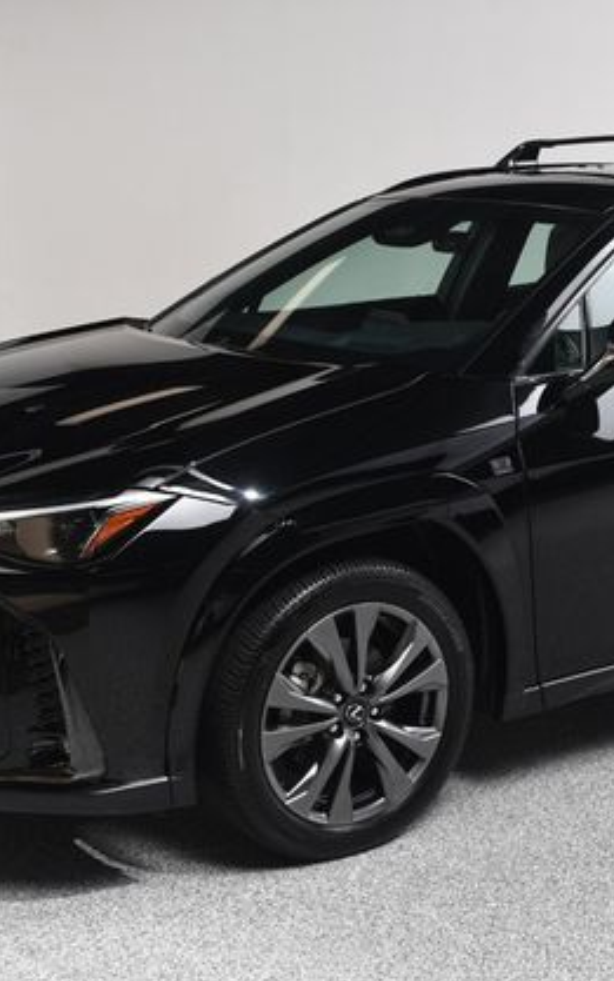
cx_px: 447
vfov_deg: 33.5
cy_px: 496
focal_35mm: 61
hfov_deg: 21.2
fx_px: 1632
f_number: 9
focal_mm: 26
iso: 100
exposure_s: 1/160
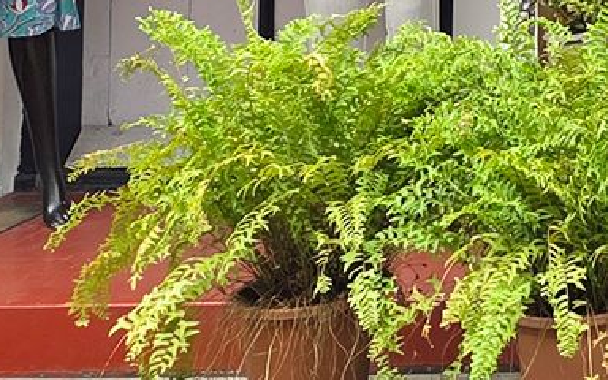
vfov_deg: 9.4
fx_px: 2104
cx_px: 1259
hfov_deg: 13.7
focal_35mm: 127
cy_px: -459
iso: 80
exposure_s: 1/857
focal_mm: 5.4
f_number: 1.8
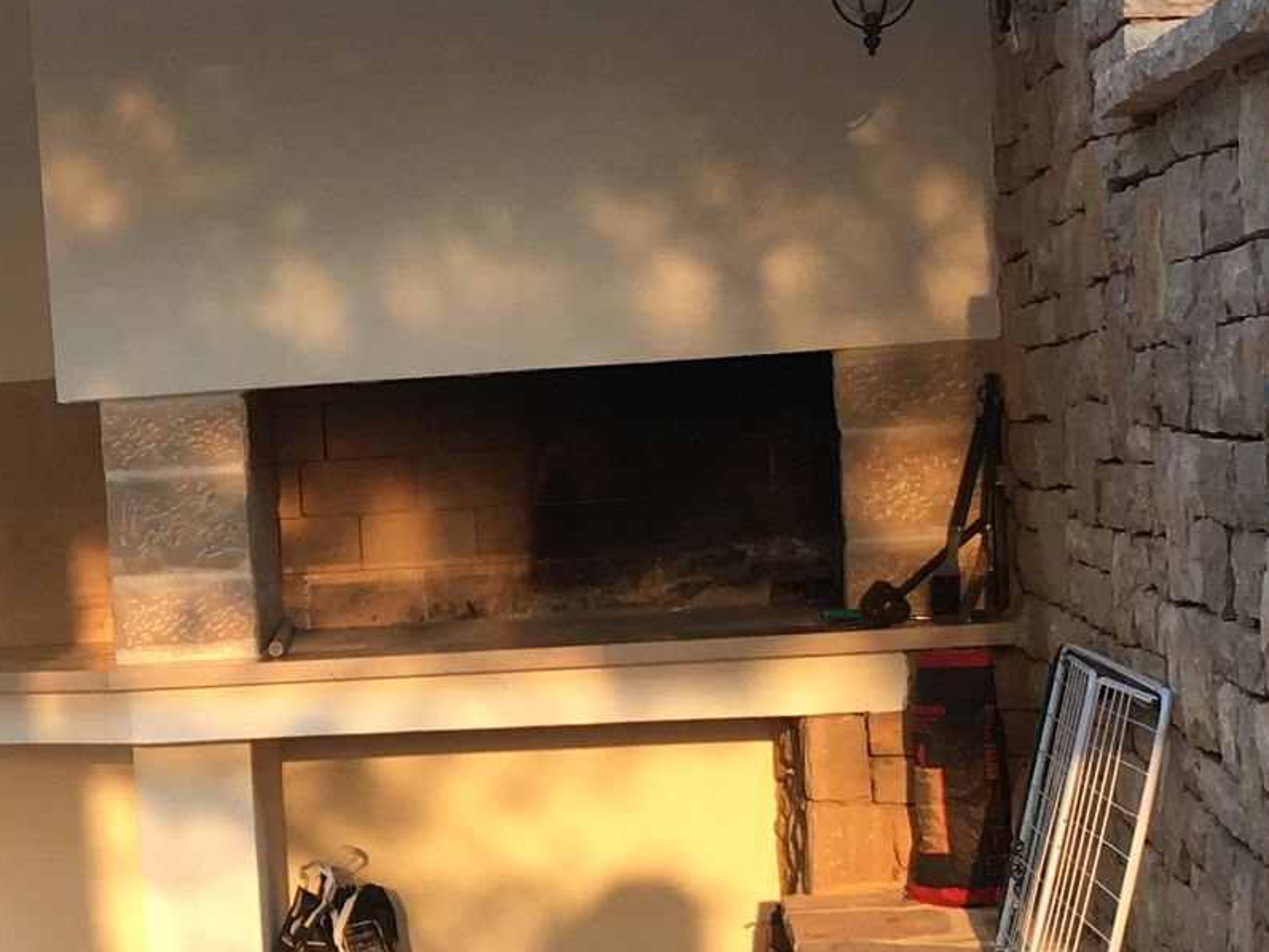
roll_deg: +4.2
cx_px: -279
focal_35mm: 102
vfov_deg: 14.5
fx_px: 3739
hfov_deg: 18.2
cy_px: 587
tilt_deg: -1.4
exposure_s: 1/100
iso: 25
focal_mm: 4.15
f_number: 2.2
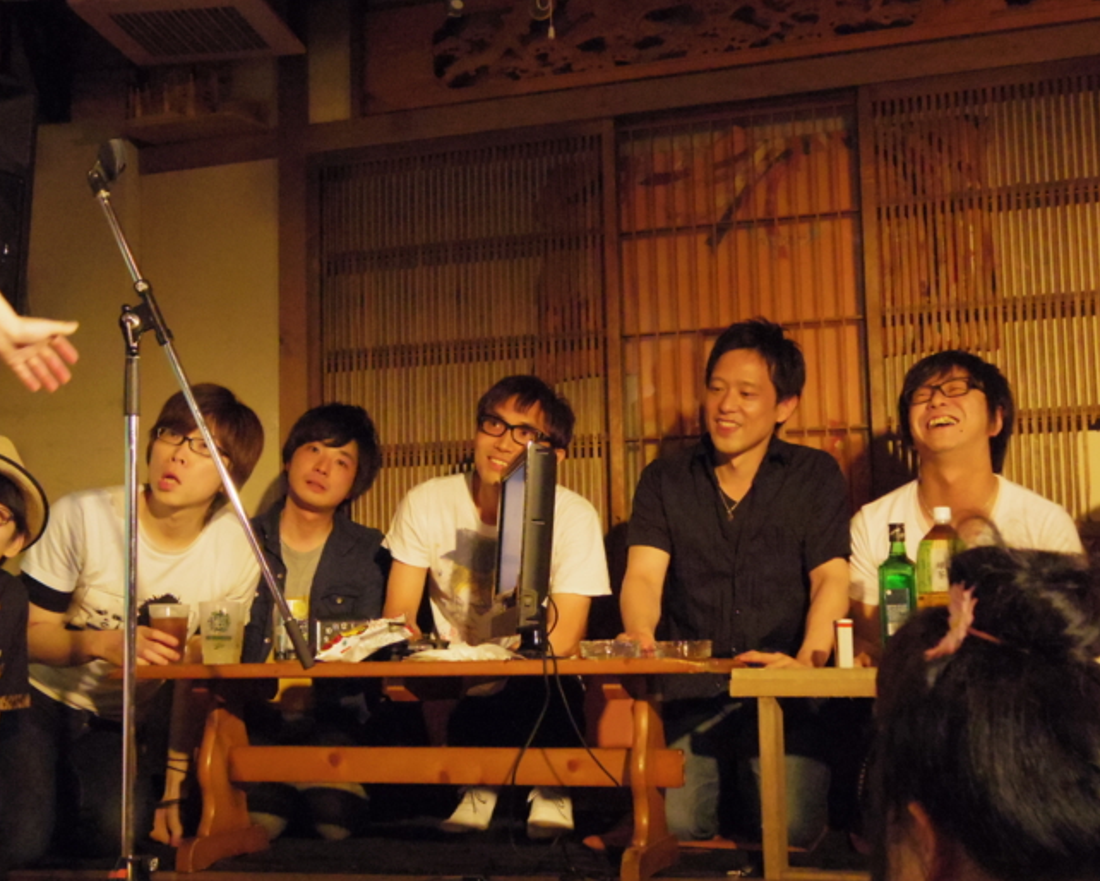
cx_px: 512
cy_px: 446
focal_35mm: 50
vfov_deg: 30.3
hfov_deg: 37.3
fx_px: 1628
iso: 3200
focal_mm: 8.5
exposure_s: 1/125
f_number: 2.2
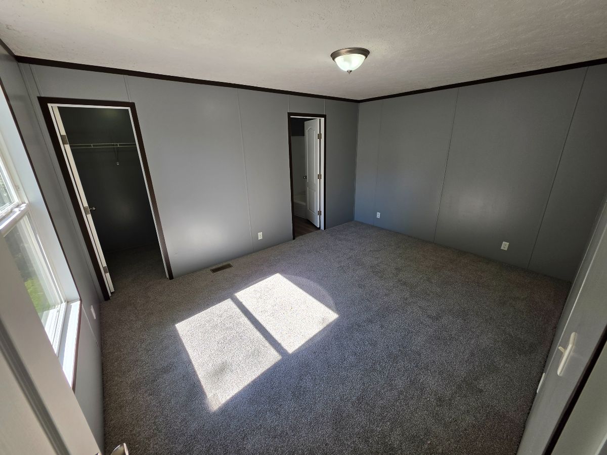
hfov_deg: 106.2
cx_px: 304
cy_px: 228
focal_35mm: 13
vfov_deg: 89.9
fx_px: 228
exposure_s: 1/120
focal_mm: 2.2
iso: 16
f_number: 1.9
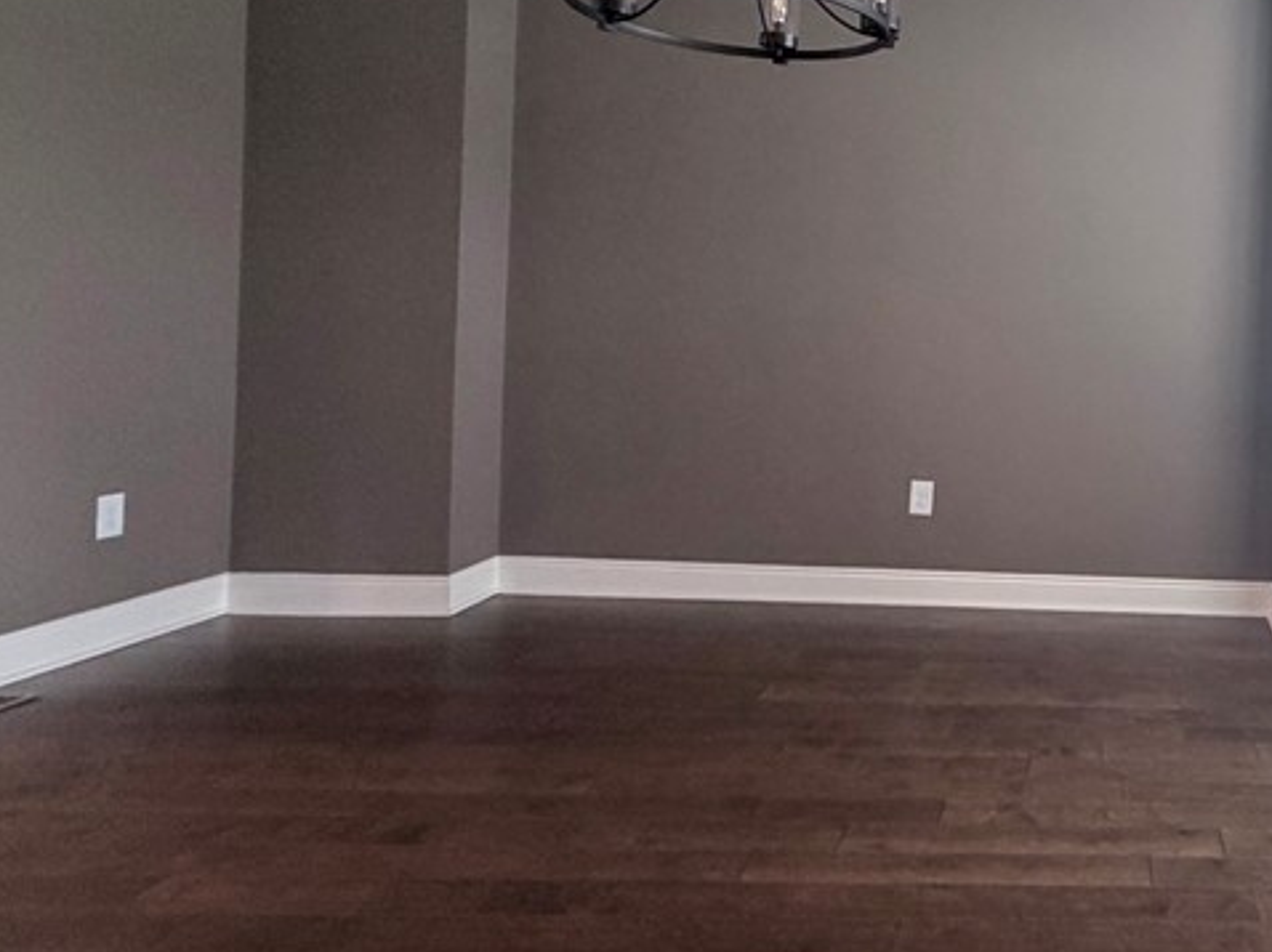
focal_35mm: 30
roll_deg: -2.5
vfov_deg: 46.3
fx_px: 1102
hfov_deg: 52.0
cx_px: 1171
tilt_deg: -0.8
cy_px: 343
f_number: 2.2
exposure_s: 1/60
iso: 200
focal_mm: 2.22
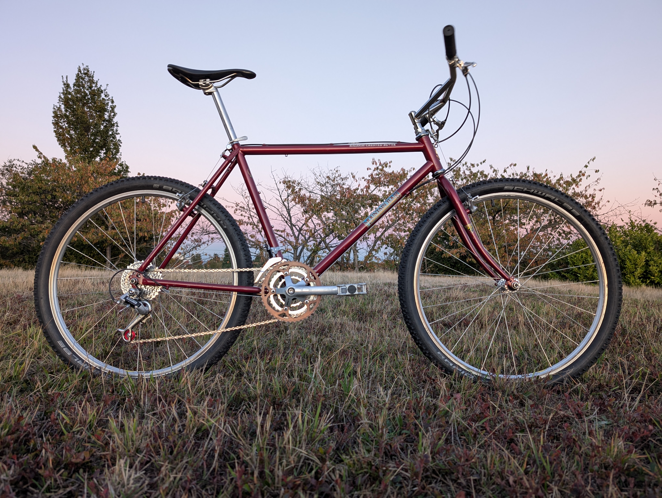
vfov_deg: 56.9
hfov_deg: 71.5
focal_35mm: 24
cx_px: 331
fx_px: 460
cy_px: 249
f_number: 1.68
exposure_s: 1/23.8
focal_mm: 6.9
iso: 30
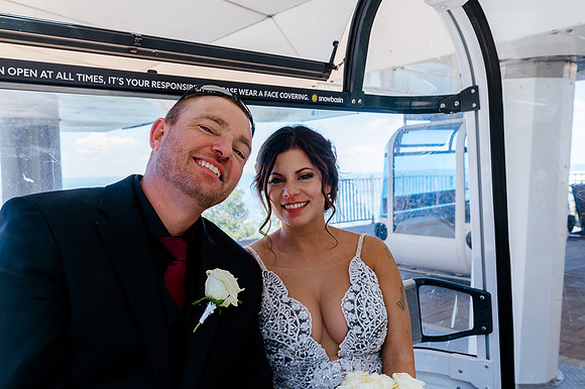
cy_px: 194
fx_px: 520
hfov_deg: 58.7
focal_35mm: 32
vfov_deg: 41.1
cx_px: 292
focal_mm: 32
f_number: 7.1
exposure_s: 1/100
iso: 250
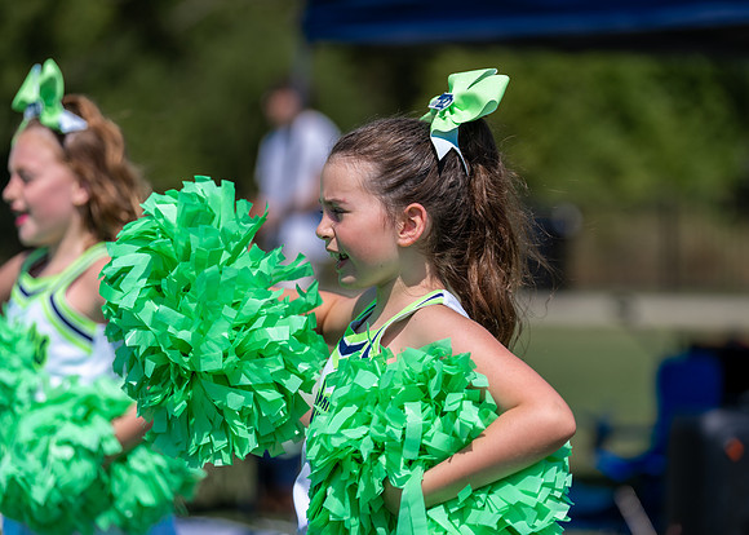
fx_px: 3065
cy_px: 268
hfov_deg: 13.9
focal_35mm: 144
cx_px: 374
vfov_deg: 10.0
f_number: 2.8
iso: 100
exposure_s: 1/2500
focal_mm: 135
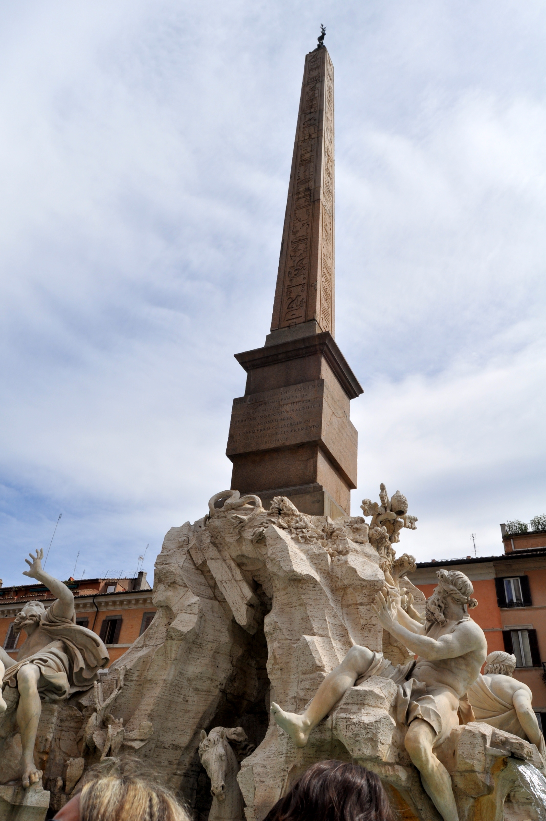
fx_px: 616
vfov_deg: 67.4
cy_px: 410
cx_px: 273
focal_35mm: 27
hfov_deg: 47.8
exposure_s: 1/500
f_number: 11
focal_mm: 18
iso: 200
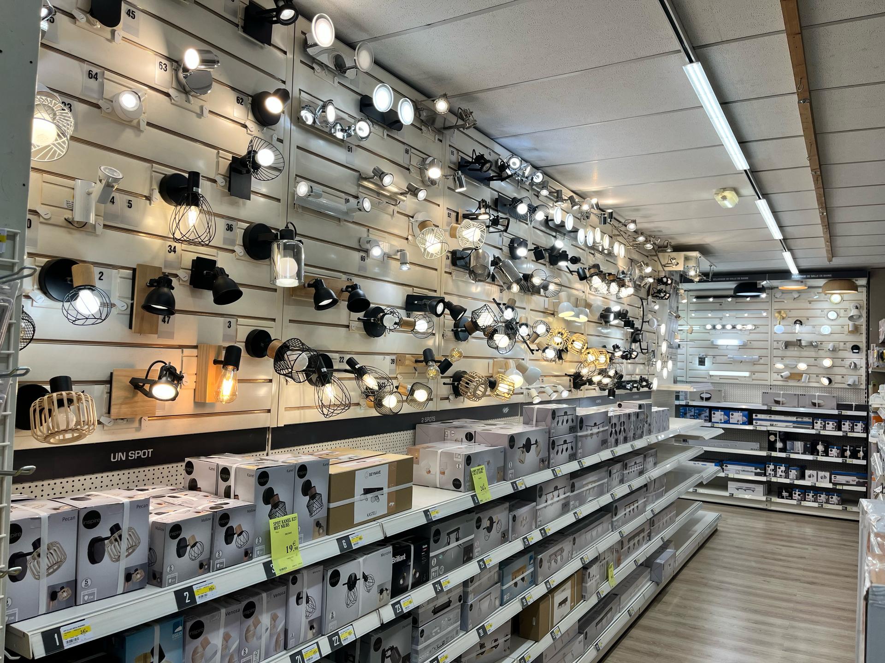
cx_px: 442
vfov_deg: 53.1
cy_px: 332
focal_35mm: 26
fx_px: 665
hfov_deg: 67.3
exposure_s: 1/397
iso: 50
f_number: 1.6
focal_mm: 5.1
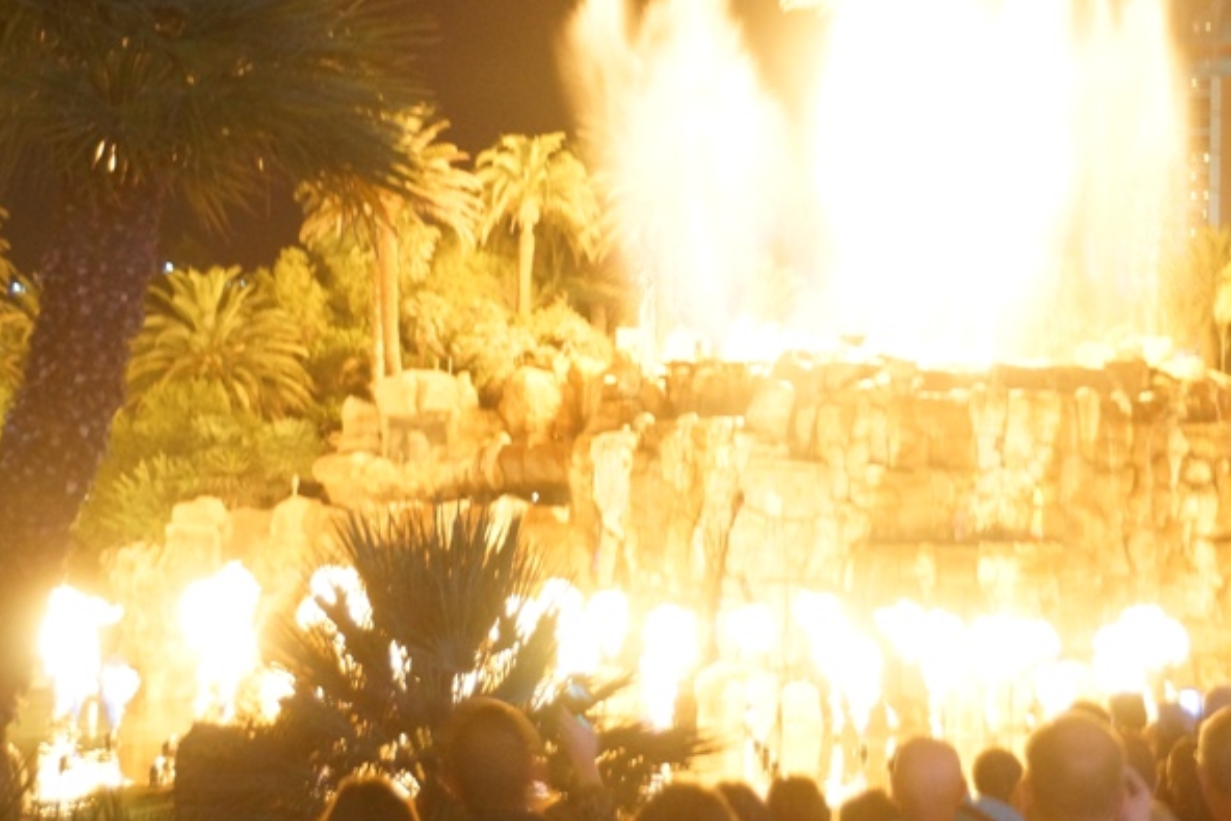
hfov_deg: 22.4
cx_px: 744
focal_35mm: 91
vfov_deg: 15.0
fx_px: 3108
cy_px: 336
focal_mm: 35
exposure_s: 1/6
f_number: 4.5
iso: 1600
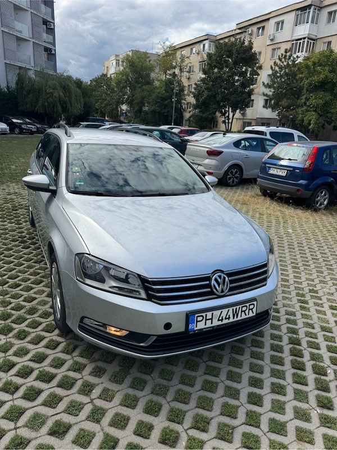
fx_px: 312
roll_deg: -3.7
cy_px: 225
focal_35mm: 24
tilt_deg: -17.9
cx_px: 168
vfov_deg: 71.6
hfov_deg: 56.8
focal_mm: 6.76
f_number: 1.78
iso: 80
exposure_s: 1/3247
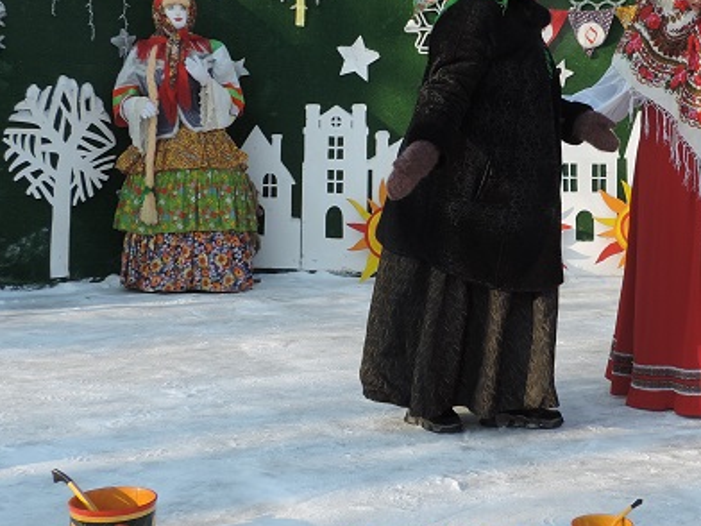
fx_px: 1296
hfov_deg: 29.9
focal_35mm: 64
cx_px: 510
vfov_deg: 22.8
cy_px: 147
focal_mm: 4.9
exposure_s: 1/500
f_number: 3.1
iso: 80
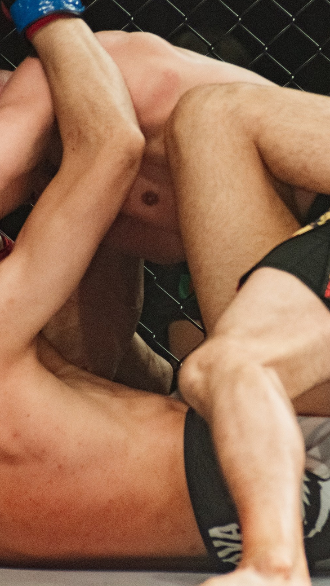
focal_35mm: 329
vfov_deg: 6.6
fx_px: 5118
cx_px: 184
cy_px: 264
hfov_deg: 3.7
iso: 2000
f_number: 4
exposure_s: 1/640
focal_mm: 160
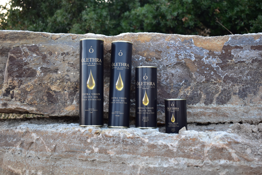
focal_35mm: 44
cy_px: 88
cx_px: 131
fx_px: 317
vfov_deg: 30.8
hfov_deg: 45.0
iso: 560
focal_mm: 29
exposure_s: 1/50
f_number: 4.5
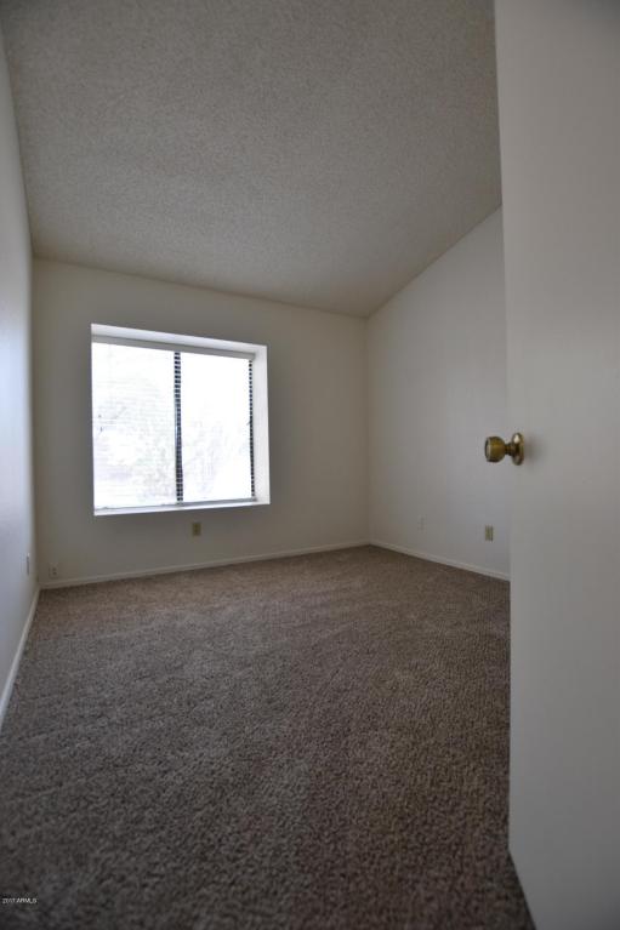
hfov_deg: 77.3
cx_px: 310
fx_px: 388
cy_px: 465
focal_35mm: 15
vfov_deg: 100.4
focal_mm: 10
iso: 400
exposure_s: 1/60
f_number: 4
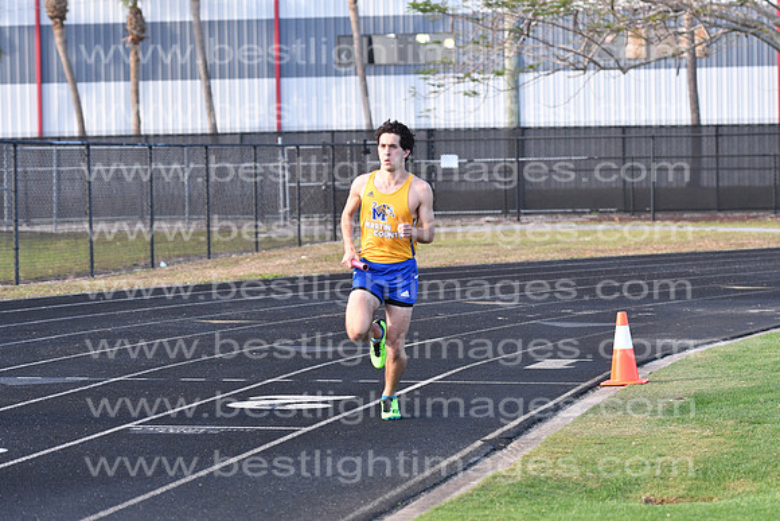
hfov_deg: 15.2
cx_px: 390
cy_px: 260
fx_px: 2926
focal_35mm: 135
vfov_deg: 10.2
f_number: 4
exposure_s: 1/2000
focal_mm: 90
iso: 1000
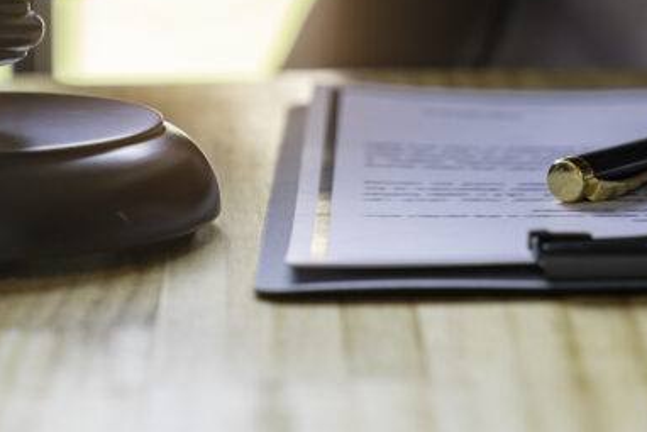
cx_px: 351
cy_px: -213
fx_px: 3955
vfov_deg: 6.2
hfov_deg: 9.4
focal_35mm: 220
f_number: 2.8
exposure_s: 1/160
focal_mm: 70
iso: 250
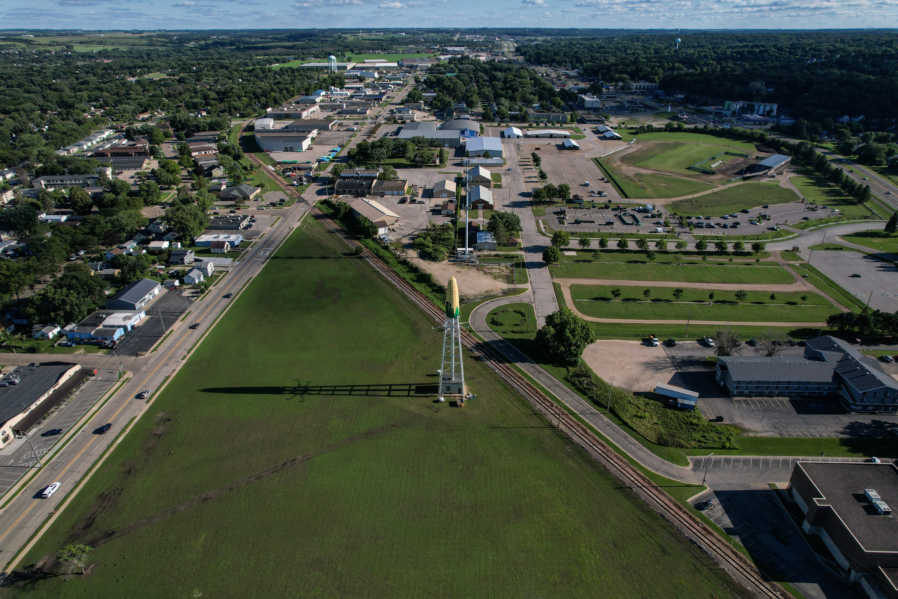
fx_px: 549
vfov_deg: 57.2
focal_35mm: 22
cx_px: 449
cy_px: 300
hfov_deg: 78.6
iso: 100
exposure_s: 1/3000
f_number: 2.8
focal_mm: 8.38
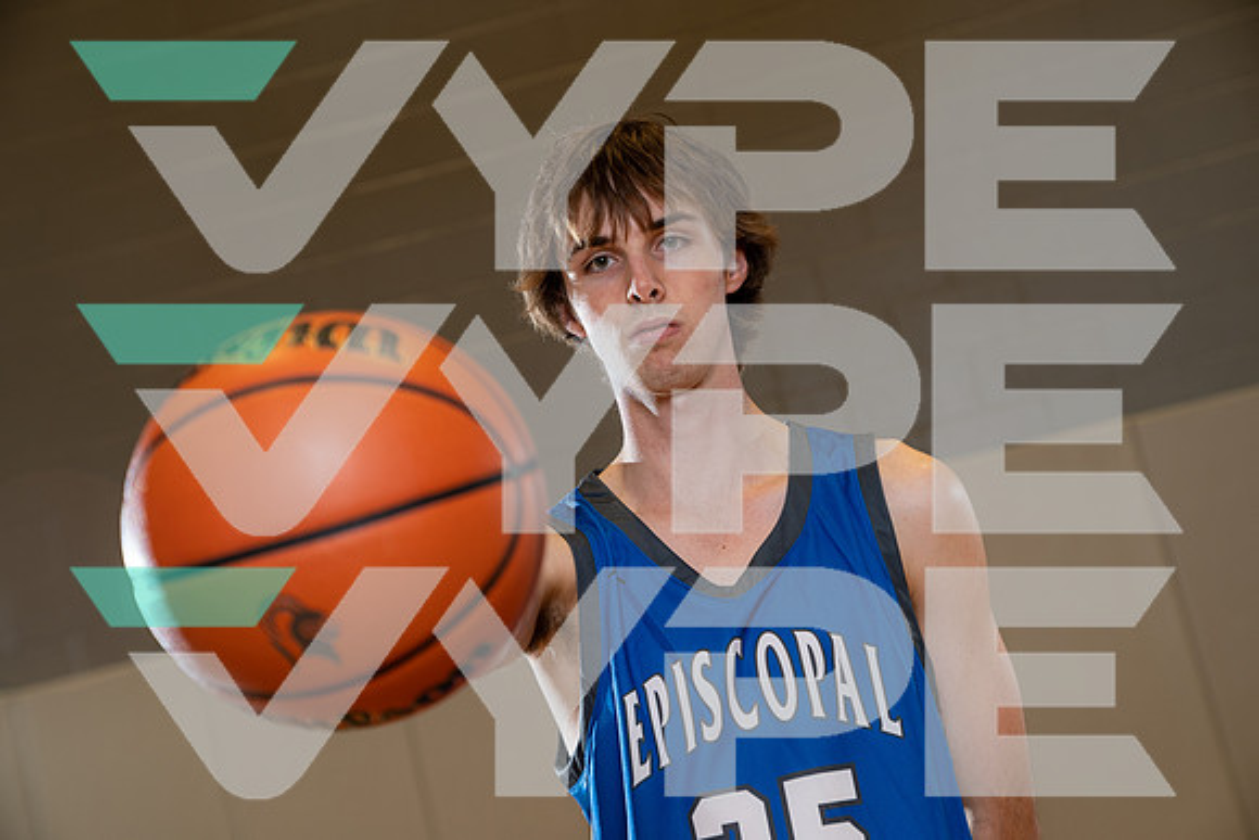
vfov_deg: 19.7
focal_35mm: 69
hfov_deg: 29.2
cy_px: 420
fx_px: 2414
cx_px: 630
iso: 400
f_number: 4
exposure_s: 1/125
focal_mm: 69
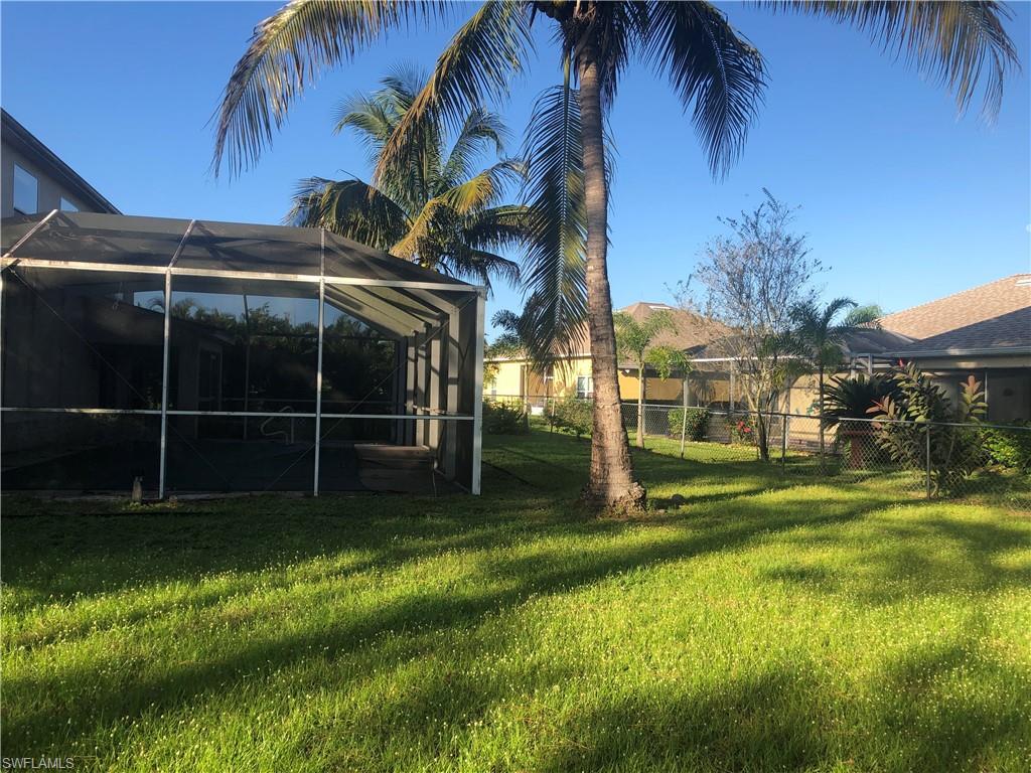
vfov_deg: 49.7
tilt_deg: -0.5
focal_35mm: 28
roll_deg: -2.3
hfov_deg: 63.4
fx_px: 834
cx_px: 516
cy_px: 386
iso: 20
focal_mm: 3.99
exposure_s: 1/883
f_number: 1.8
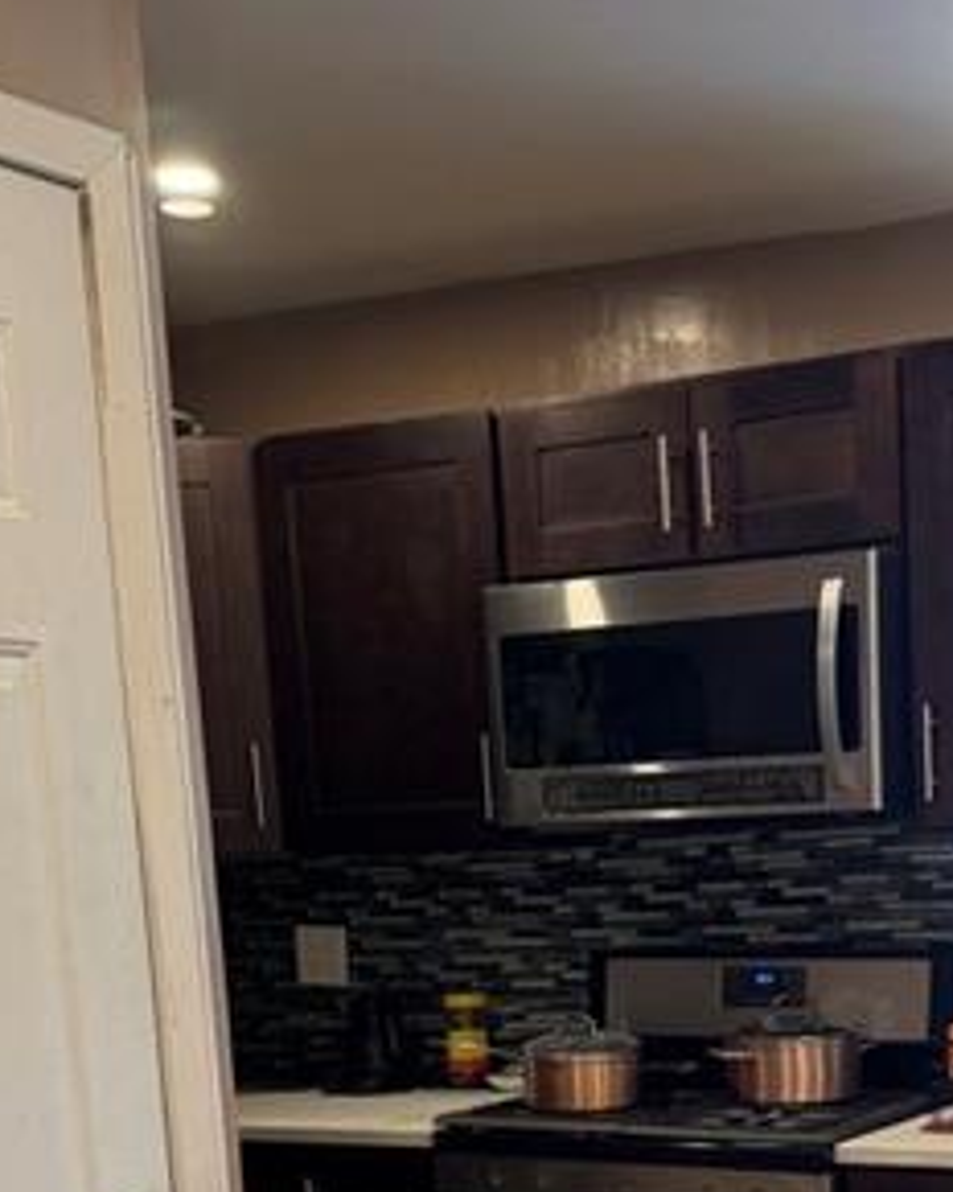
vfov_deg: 28.3
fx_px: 2186
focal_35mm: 62
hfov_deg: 24.4
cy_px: 1245
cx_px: 702
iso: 250
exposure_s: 1/60
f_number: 1.78
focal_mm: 6.76
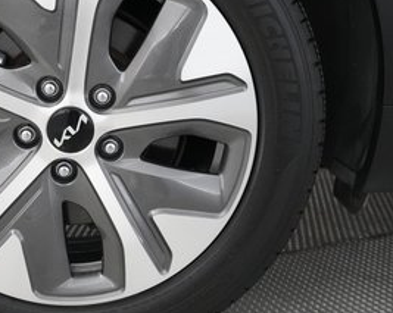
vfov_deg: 24.1
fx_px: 732
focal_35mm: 63
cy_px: 129
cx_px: 100
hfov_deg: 29.6
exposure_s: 1/125
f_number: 4.5
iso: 6400
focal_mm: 28
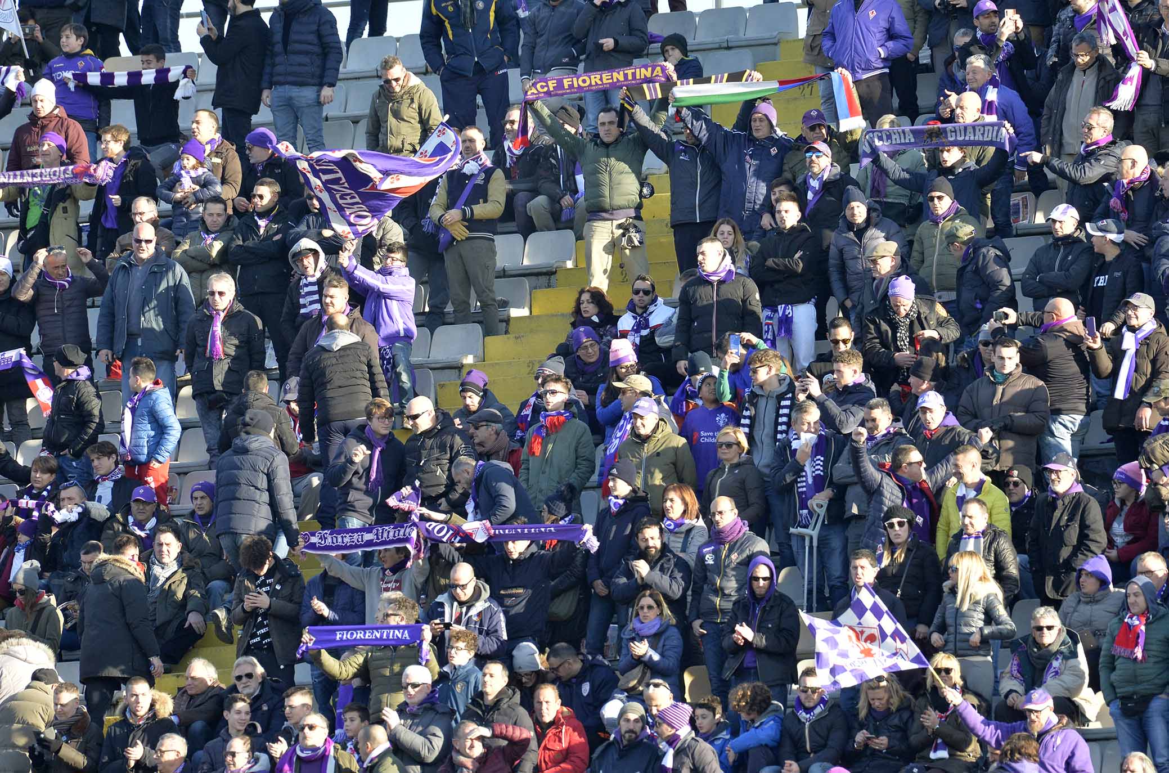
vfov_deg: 2.7
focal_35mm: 500
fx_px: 16194
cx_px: 584
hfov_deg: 4.1
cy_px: 386
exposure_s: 1/1000
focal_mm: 500
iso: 2500
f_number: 9
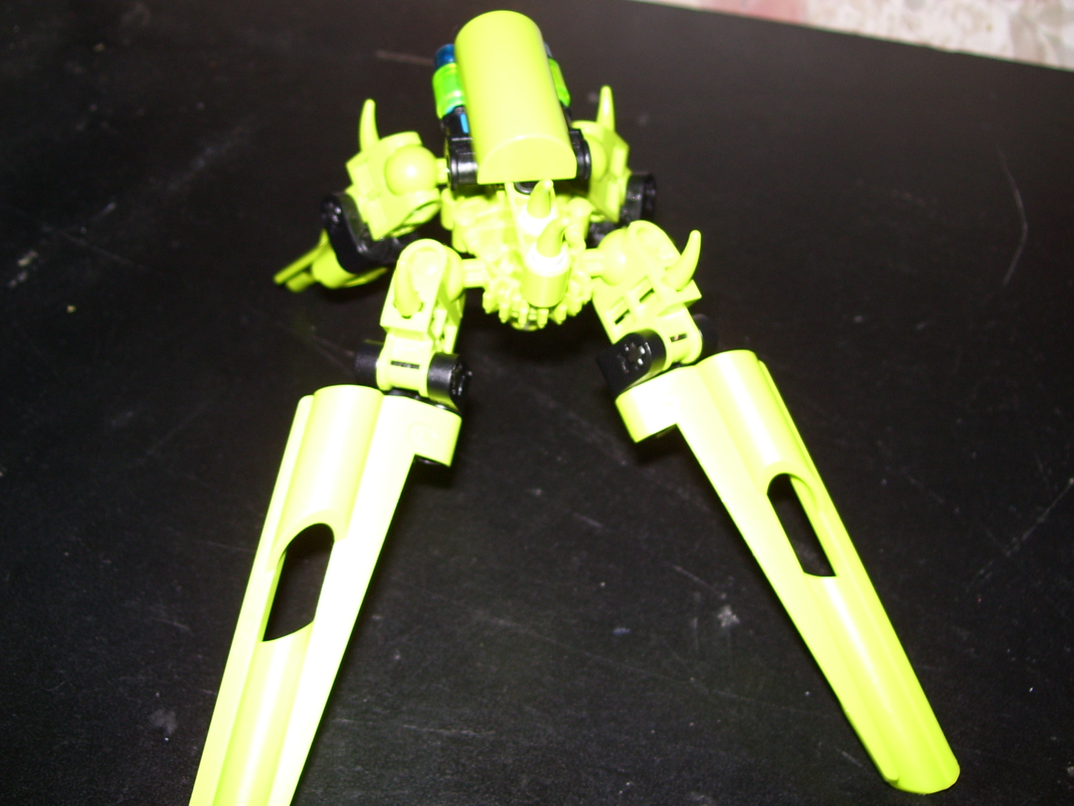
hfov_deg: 51.4
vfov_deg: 39.7
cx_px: 537
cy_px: 403
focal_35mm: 36
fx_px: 1117
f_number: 2.7
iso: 80
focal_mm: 6
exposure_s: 1/60
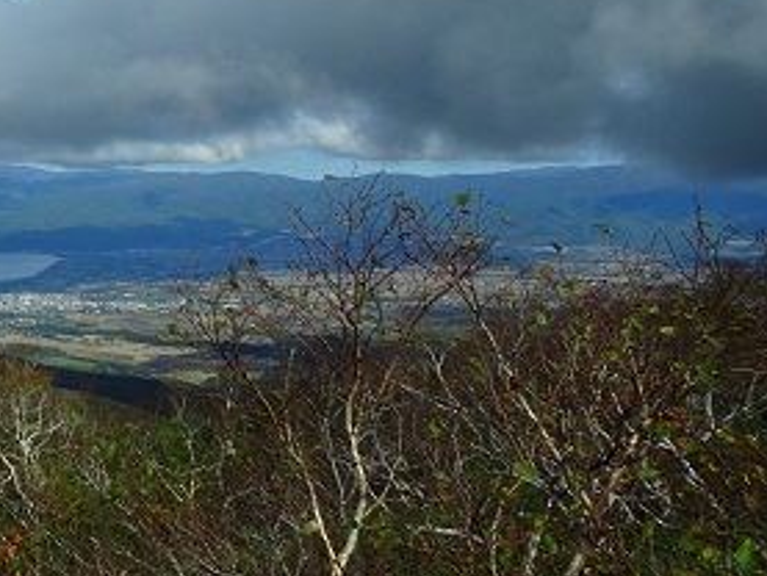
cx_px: -132
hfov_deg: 29.5
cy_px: 68
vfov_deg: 25.0
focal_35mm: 57
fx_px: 1264
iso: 80
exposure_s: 1/1600
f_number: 3.5
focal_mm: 4.1
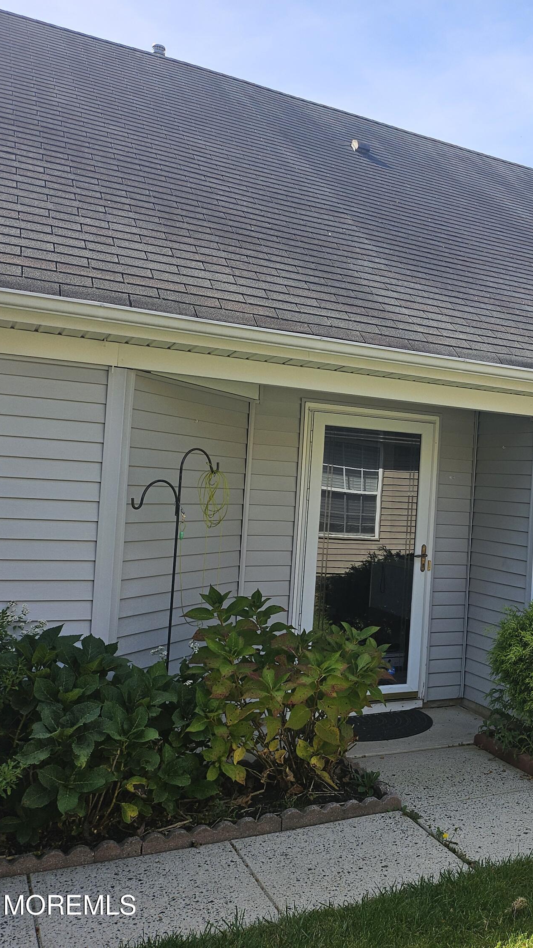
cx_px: 548
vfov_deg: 56.6
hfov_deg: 31.0
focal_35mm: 35
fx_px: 879
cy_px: 473
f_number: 1.8
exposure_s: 1/1751
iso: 50
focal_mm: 5
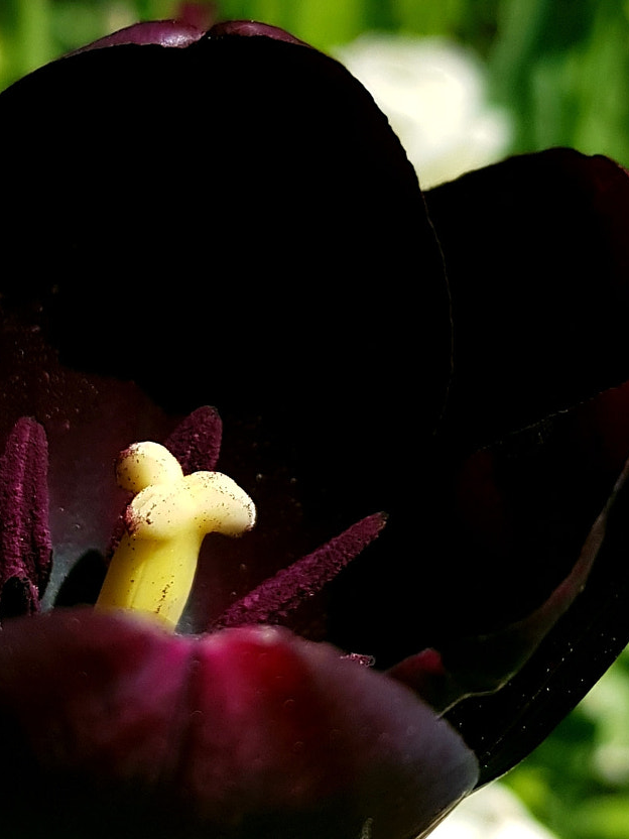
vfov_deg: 38.2
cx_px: 166
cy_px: 444
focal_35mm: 50
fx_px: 1211
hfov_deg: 28.7
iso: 100
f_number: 1.7
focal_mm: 4.2
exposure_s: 1/4000
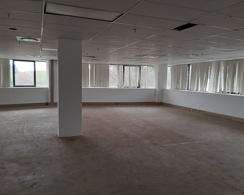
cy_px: 99
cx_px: 124
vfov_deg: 50.0
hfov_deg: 60.4
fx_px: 209
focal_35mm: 29
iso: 50
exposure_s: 1/100
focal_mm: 3.93
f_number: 1.7
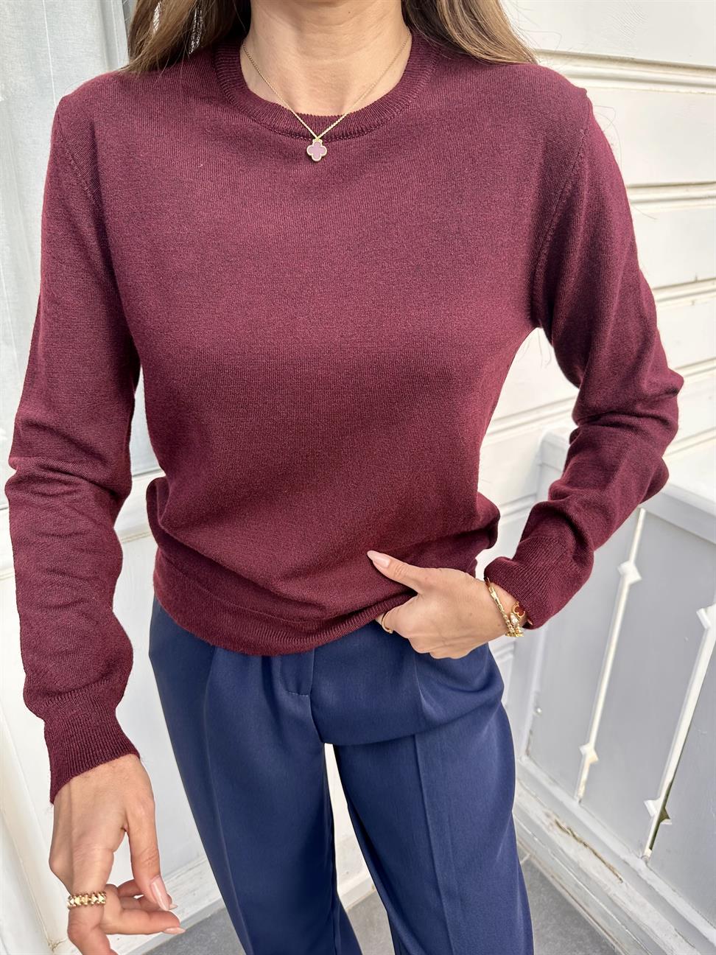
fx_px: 662
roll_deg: -1.3
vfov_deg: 71.6
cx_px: 358
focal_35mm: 24
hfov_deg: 56.8
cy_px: 478
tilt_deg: -25.7
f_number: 1.78
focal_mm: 6.86
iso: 80
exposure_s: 1/197
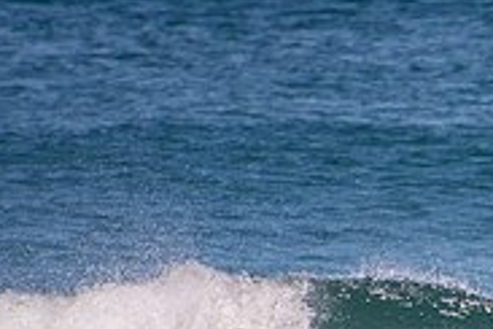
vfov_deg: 0.7
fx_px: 26004
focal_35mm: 1899
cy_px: 465
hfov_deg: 1.1
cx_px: 749
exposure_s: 1/1250
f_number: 5.6
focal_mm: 400
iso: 220
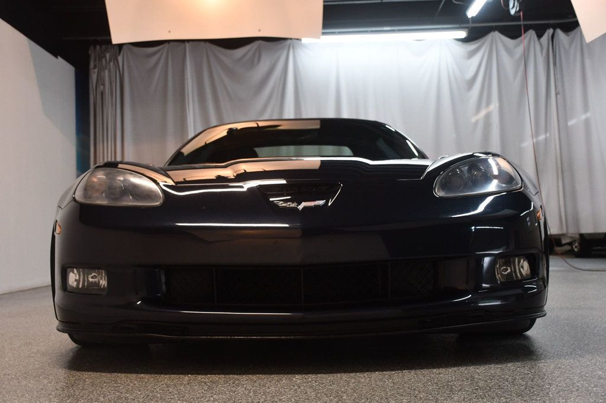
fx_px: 757
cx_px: 303
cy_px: 202
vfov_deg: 29.8
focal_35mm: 45
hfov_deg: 43.6
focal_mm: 30
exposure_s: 1/125
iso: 1250
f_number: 4
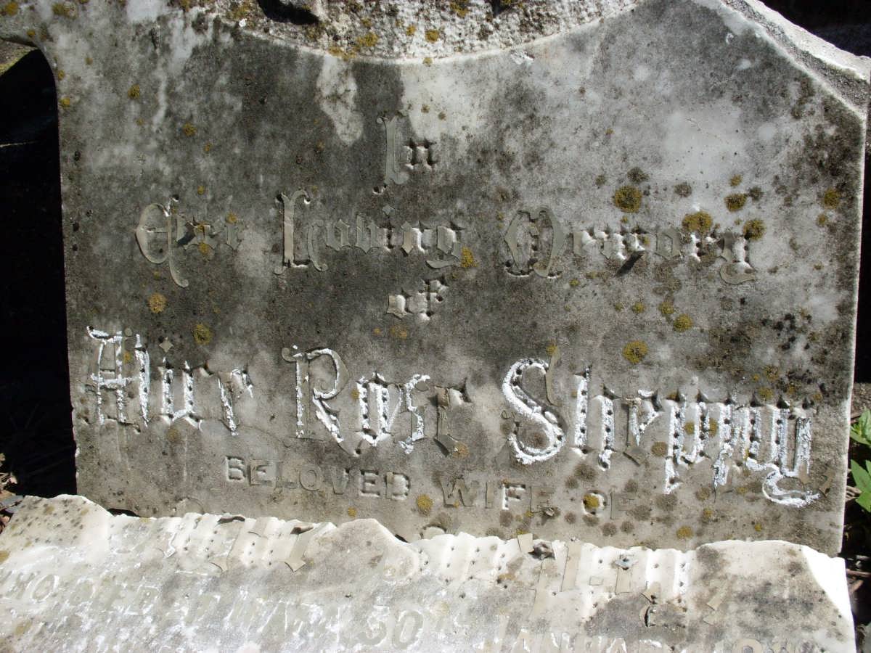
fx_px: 956
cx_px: 436
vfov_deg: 37.7
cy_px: 326
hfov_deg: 49.0
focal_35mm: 38
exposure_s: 1/180
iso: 80
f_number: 8.4
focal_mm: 6.3
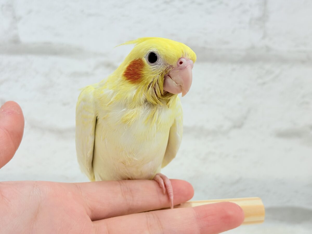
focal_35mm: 52
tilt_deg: -2.2
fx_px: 469
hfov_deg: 36.8
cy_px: 117
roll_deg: -0.5
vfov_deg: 28.0
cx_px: 156
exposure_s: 1/100
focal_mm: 5.96
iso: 50
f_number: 1.6
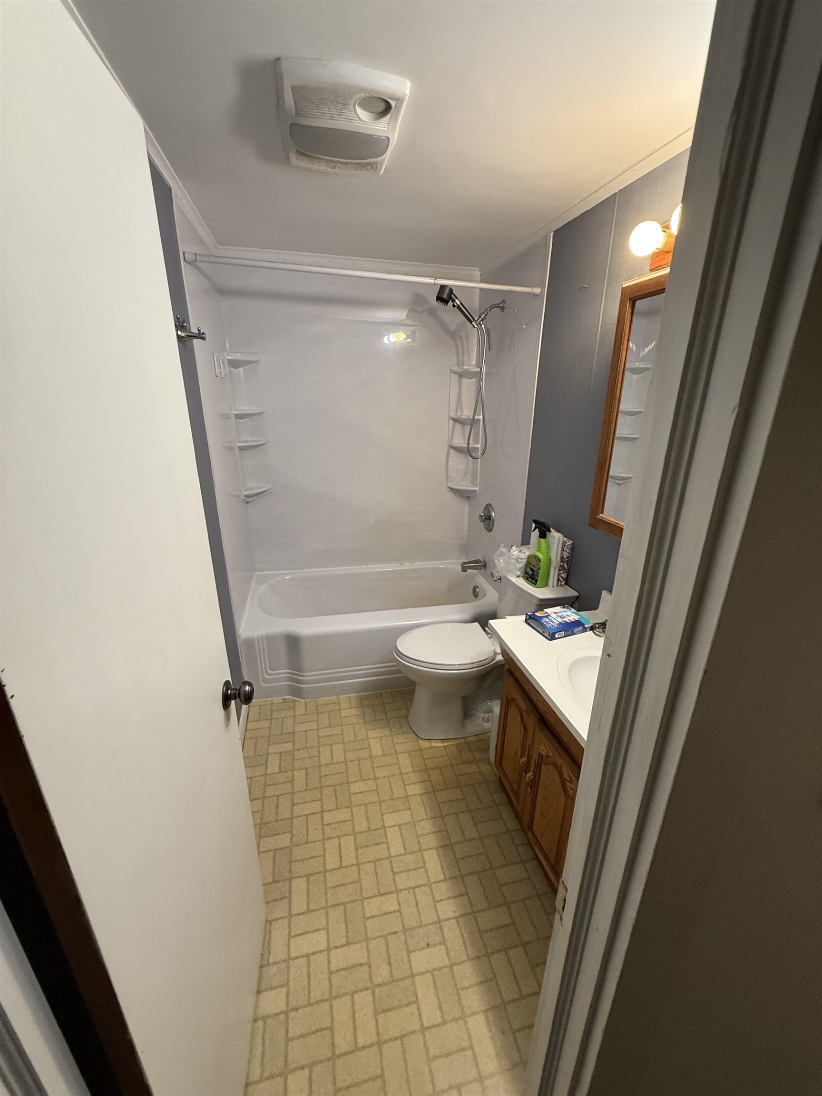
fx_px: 443
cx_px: 411
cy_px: 548
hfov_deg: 85.7
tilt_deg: -17.8
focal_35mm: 14
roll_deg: -0.6
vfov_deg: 102.1
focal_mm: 2.22
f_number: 2.2
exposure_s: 1/60
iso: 320
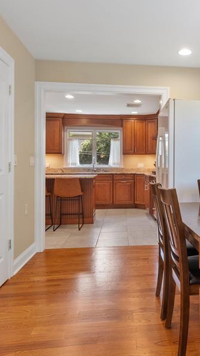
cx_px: 163
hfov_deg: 38.5
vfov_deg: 65.8
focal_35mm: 29
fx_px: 273
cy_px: 155
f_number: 9
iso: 250
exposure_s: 1/2.5
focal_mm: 16
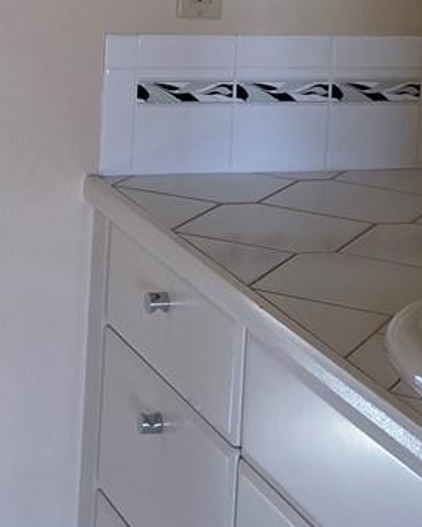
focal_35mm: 106
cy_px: -117
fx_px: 1656
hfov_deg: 14.5
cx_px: 139
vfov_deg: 17.2
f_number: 1.7
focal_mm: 6.3
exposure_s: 1/120
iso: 160
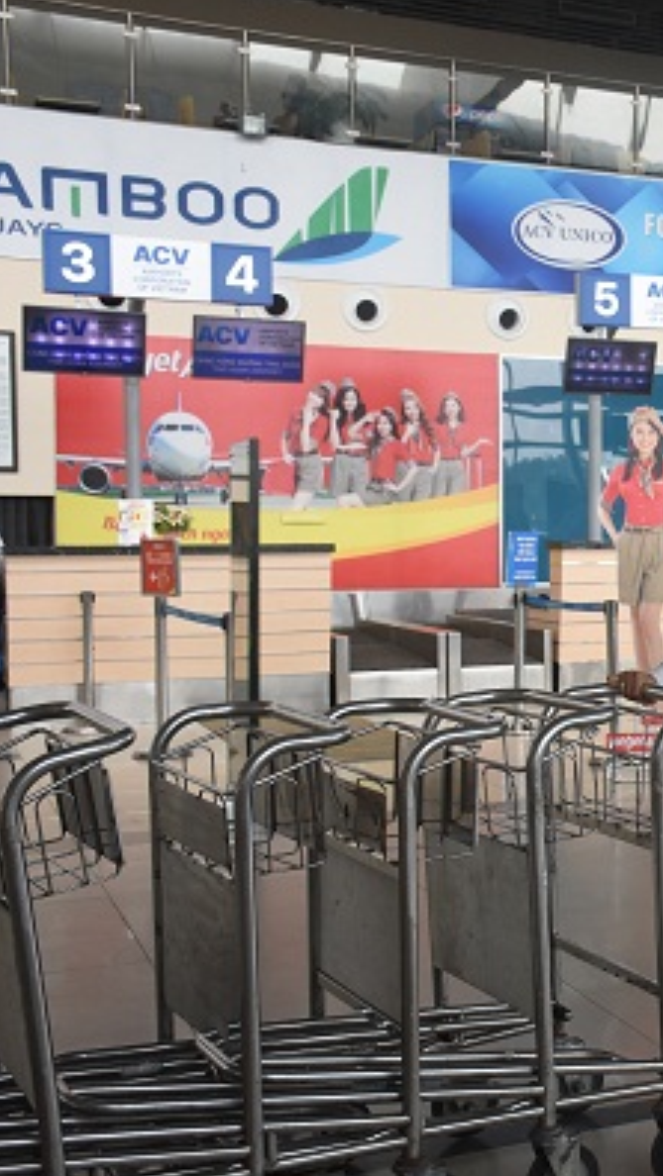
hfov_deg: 20.0
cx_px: 871
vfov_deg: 38.0
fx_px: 1711
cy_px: 585
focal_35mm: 55
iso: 800
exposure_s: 1/320
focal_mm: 23
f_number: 4.5
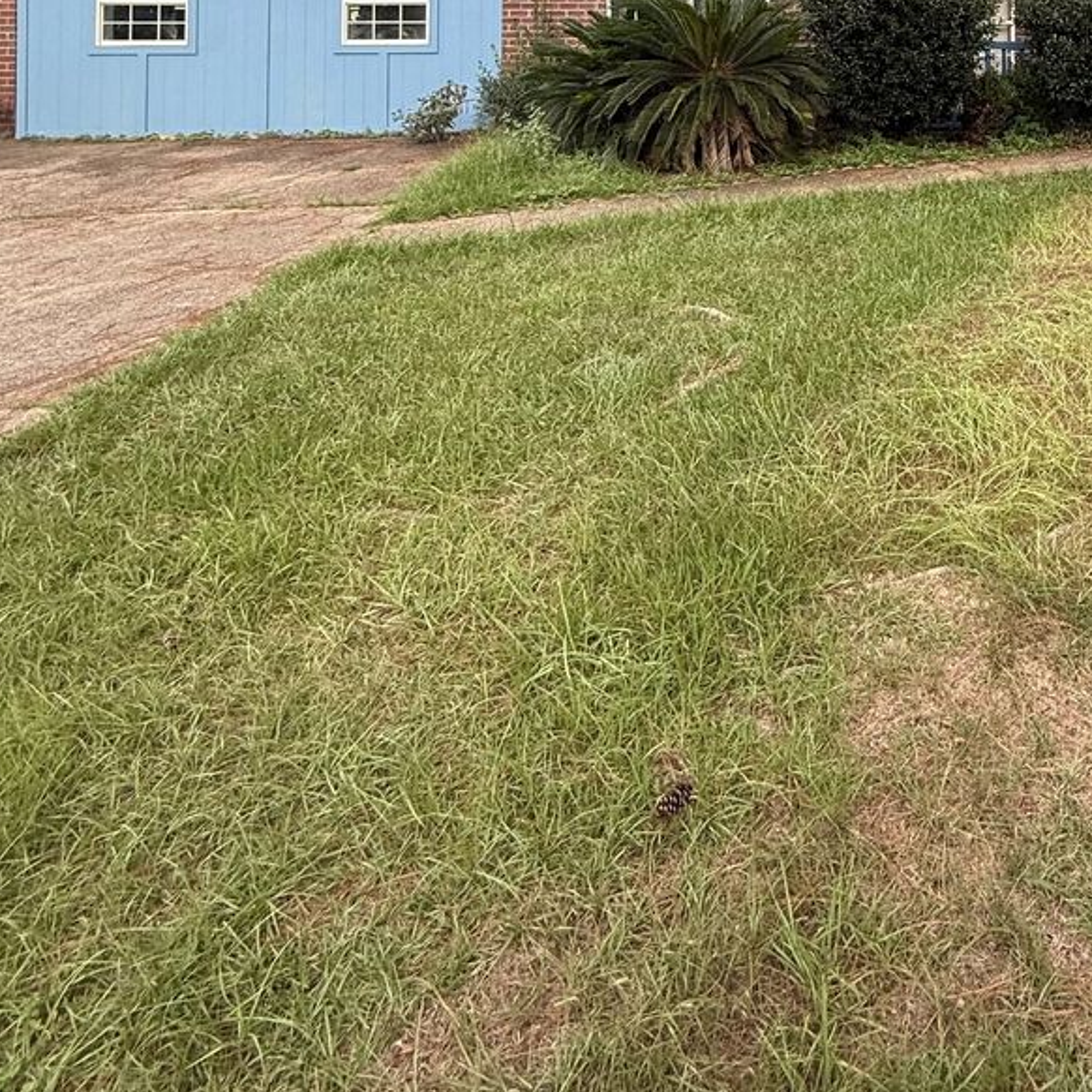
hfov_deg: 52.1
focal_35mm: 29
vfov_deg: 47.8
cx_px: 871
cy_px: 44
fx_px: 1035
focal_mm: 2.22
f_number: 2.2
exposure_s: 1/151
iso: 50
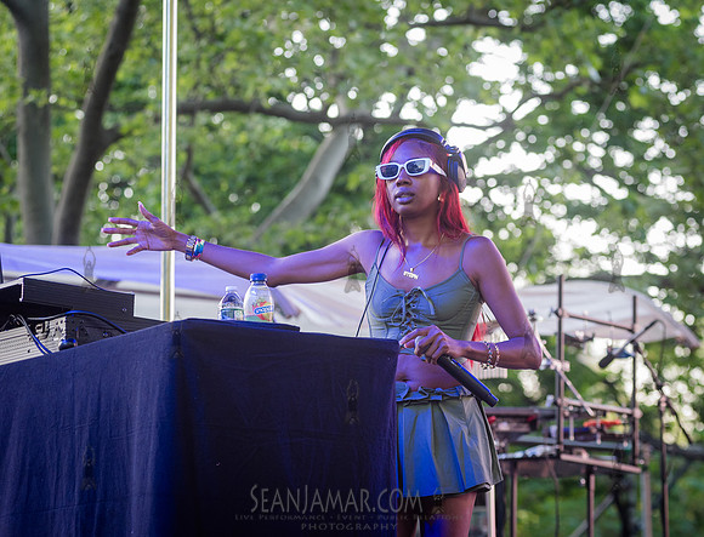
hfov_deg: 12.6
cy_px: 247
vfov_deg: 9.7
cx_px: 475
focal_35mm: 155
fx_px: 3179
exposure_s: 1/200
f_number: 4.5
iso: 1000
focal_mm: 120
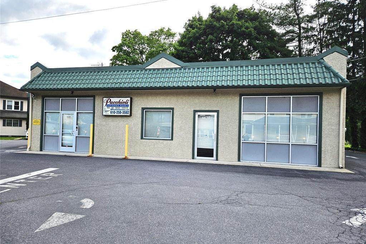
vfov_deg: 53.1
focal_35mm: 24
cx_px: 183
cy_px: 123
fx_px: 244
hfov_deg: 73.8
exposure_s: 1/1659
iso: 32
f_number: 1.8
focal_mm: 5.4
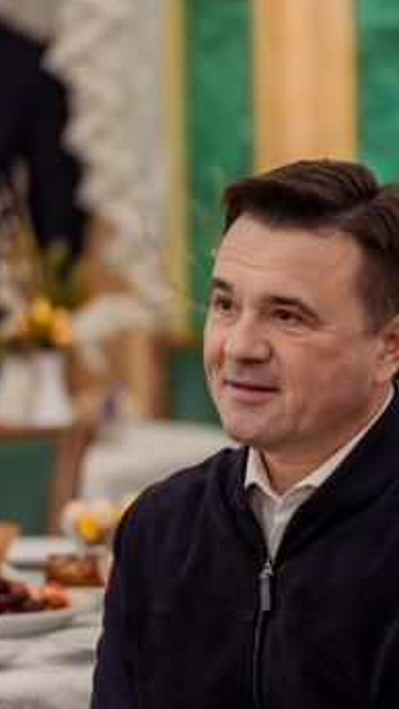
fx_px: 5192
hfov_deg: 4.4
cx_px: 462
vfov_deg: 7.8
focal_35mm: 276
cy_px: 464
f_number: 2.8
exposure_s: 1/320
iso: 1250
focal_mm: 130
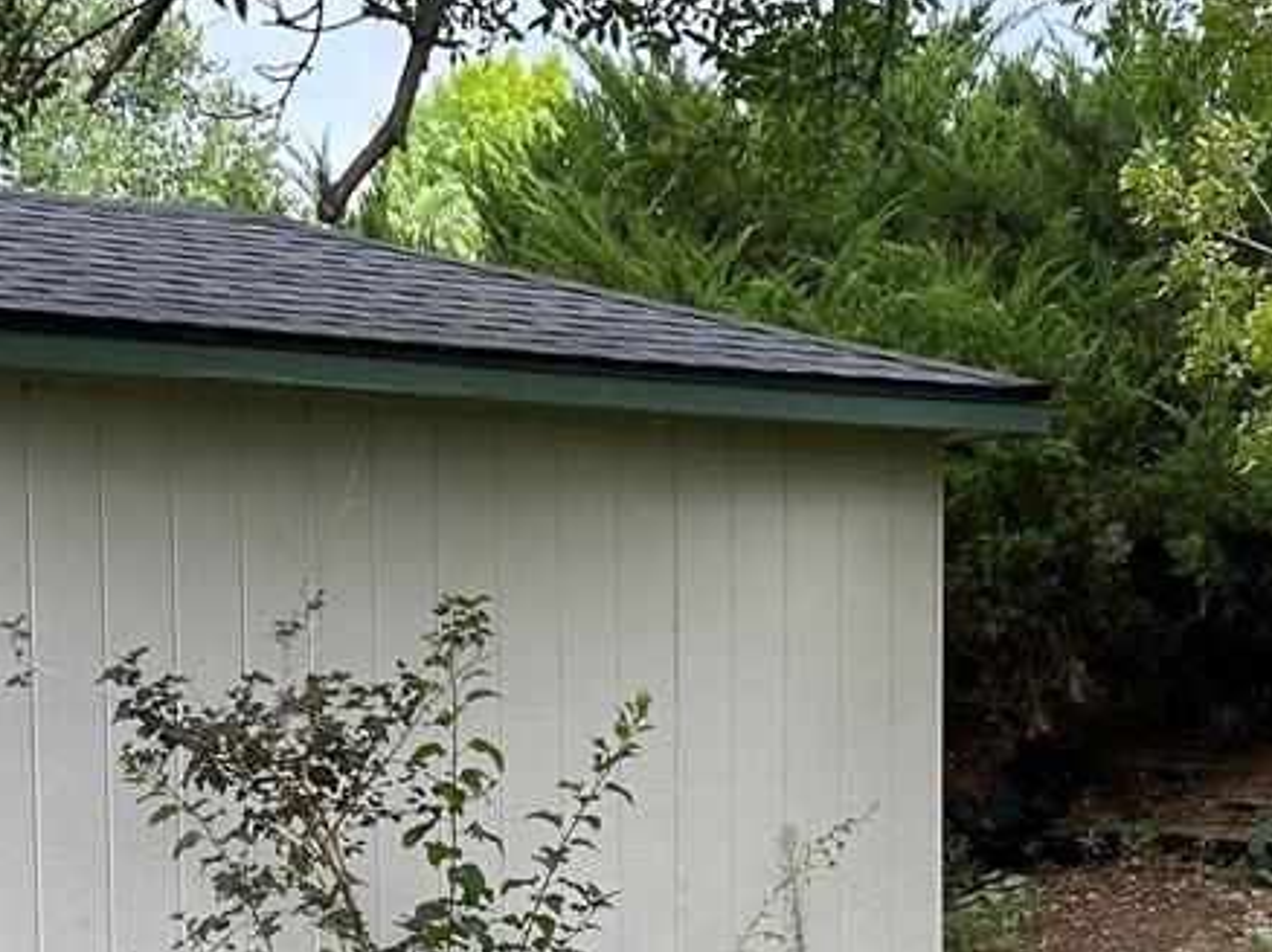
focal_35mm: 95
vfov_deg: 15.2
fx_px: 3489
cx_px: 741
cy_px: 981
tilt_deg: -3.7
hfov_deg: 20.6
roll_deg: +0.2
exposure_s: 1/333
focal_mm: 5.7
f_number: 1.5
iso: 50
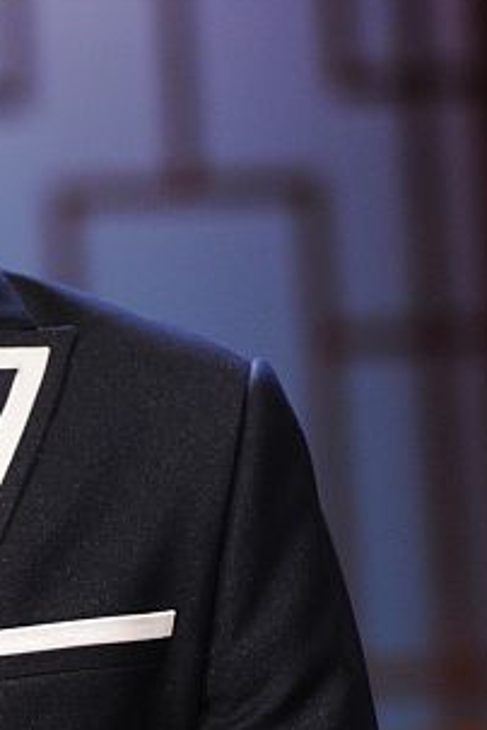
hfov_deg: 2.5
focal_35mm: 540
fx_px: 10957
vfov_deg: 3.8
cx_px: -199
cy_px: 793
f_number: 3.2
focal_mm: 160
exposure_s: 1/100
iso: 1600
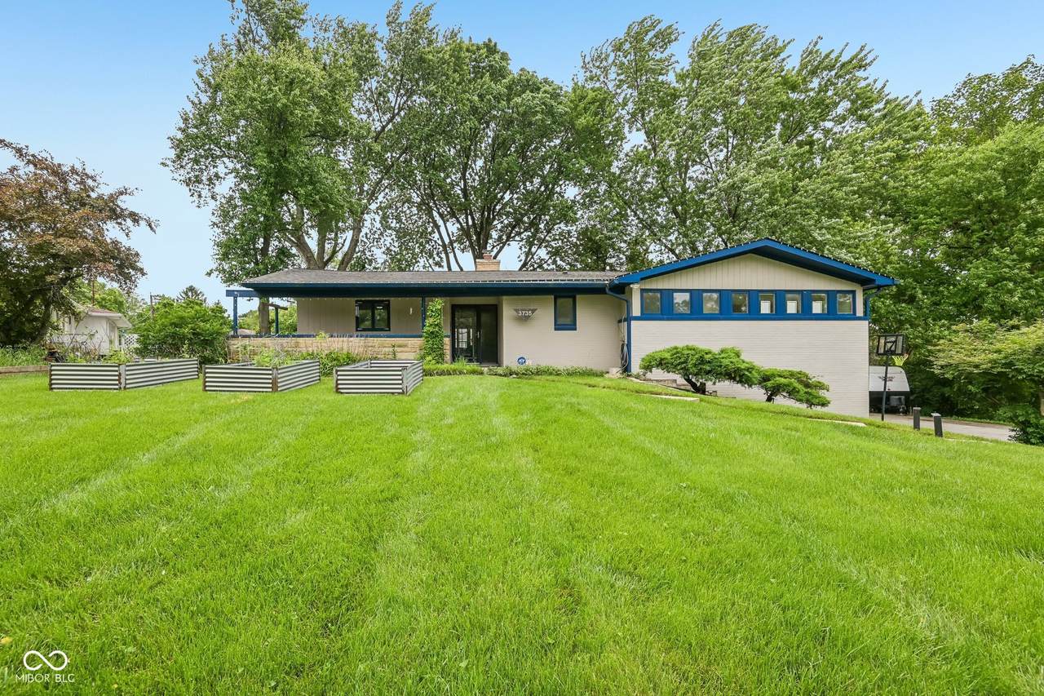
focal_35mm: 16
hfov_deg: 96.7
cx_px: 522
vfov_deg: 73.7
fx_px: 464
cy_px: 348
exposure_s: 1/250
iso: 100
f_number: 8
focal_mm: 16
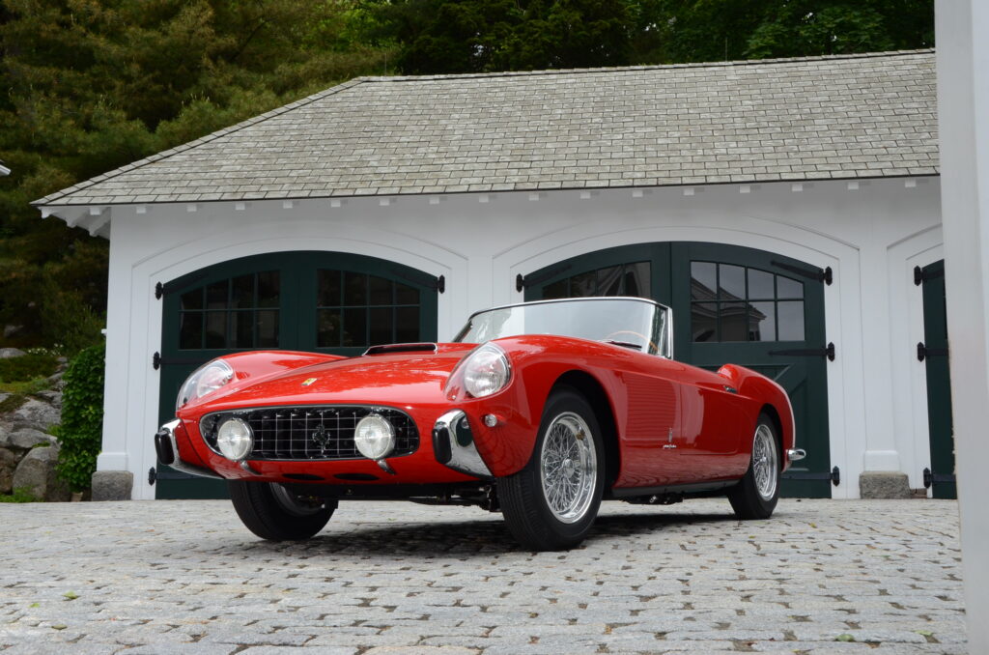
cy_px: 328
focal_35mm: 44
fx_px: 1192
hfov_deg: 45.0
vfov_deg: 30.7
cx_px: 494
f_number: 13
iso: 500
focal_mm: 29
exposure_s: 1/180
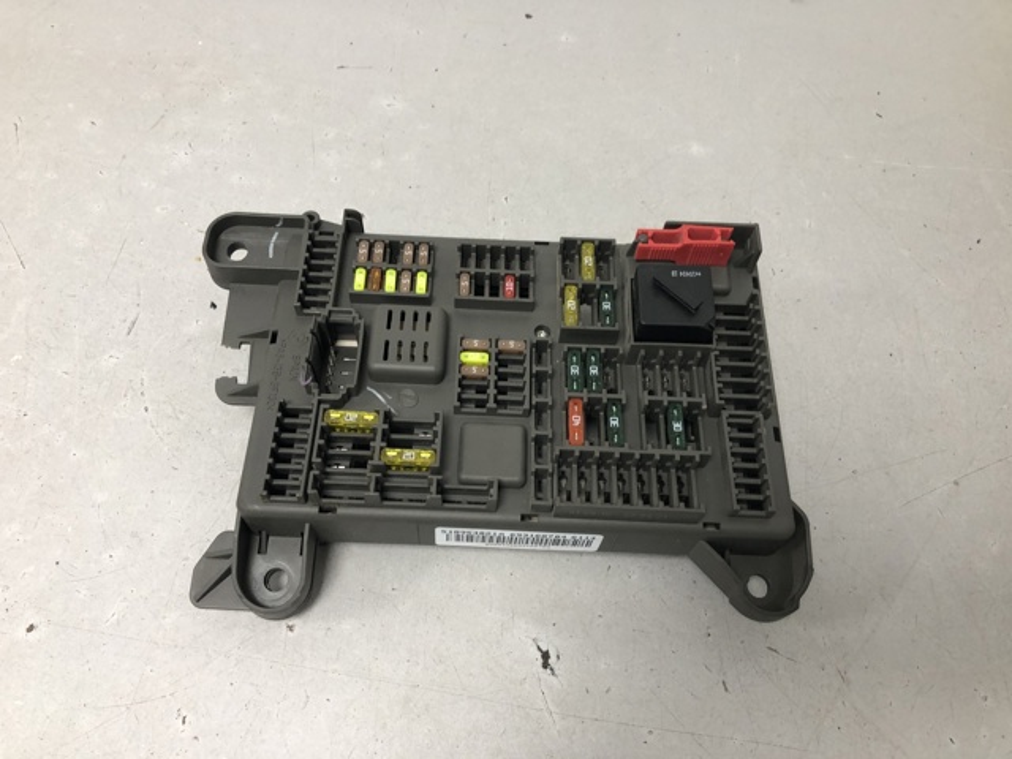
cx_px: 506
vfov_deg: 49.7
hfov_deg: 63.4
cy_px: 380
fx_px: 819
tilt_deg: -60.8
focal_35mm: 28
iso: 32
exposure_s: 1/20
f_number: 1.8
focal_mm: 4
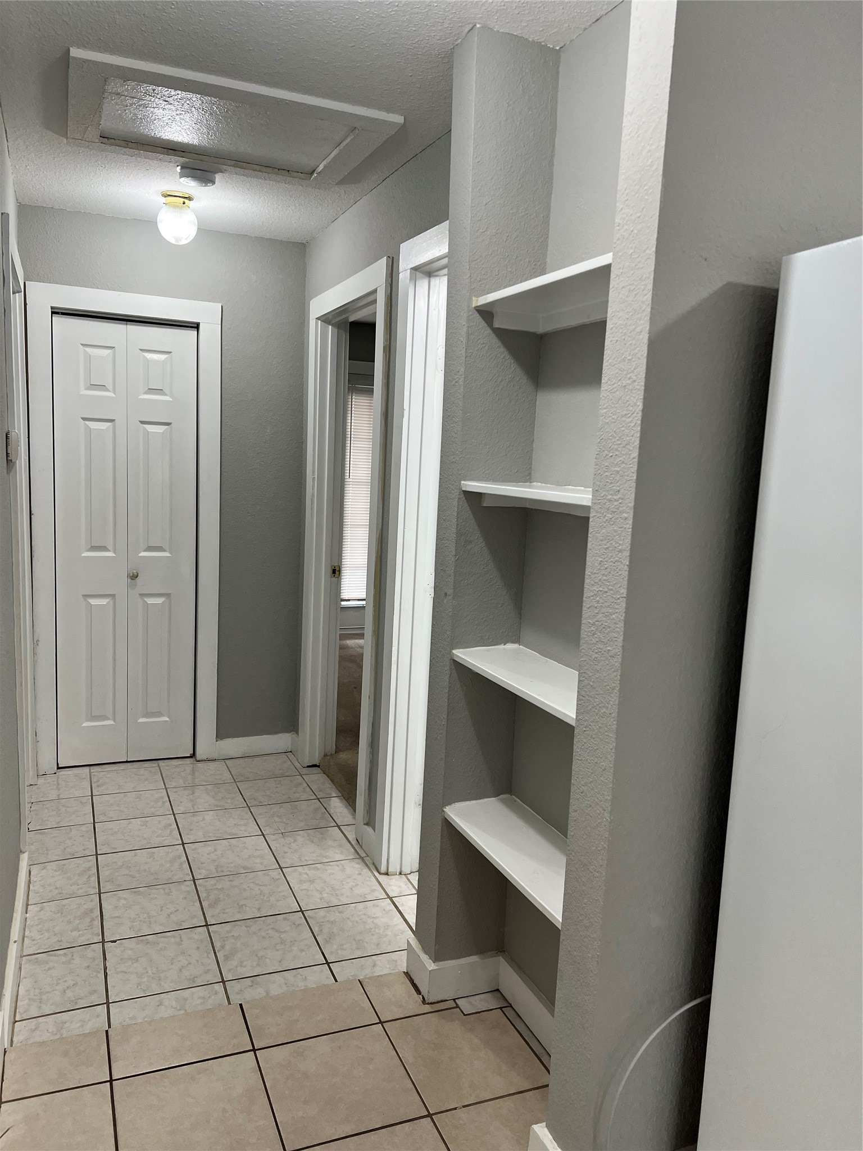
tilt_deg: -7.4
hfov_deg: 53.1
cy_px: 576
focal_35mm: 26
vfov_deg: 67.3
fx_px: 864
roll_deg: -1.0
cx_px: 432
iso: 80
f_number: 1.5
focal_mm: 5.7
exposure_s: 1/120
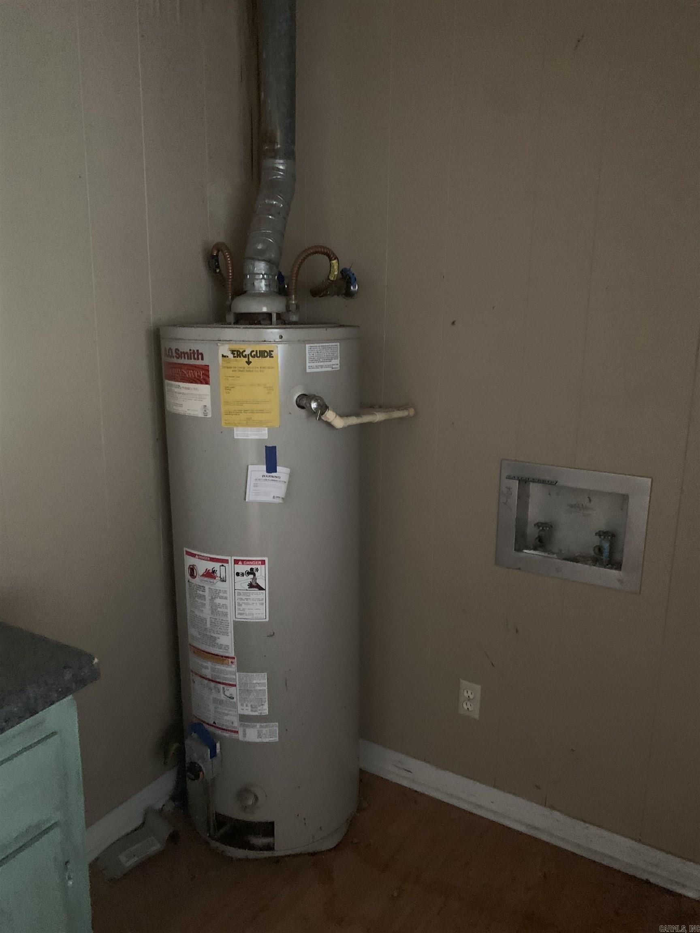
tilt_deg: -12.3
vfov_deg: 67.3
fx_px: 701
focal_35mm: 26
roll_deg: -0.9
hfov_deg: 53.1
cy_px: 466
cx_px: 350
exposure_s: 1/19
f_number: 1.8
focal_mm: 4.25
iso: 800
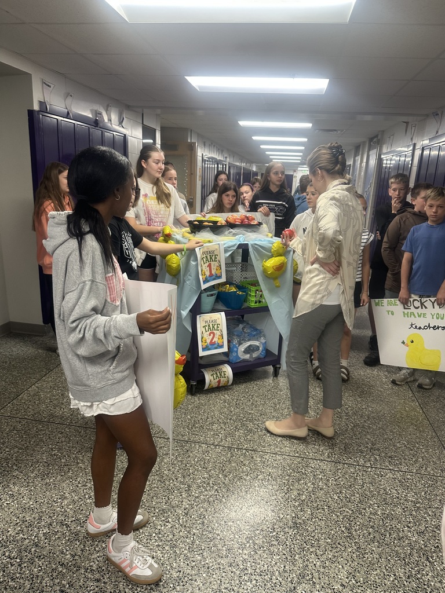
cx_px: 222
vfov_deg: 71.6
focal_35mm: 24
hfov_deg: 56.8
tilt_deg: -14.7
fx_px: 411
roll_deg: -1.4
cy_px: 296
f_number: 1.78
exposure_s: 1/121
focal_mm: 6.86
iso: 200
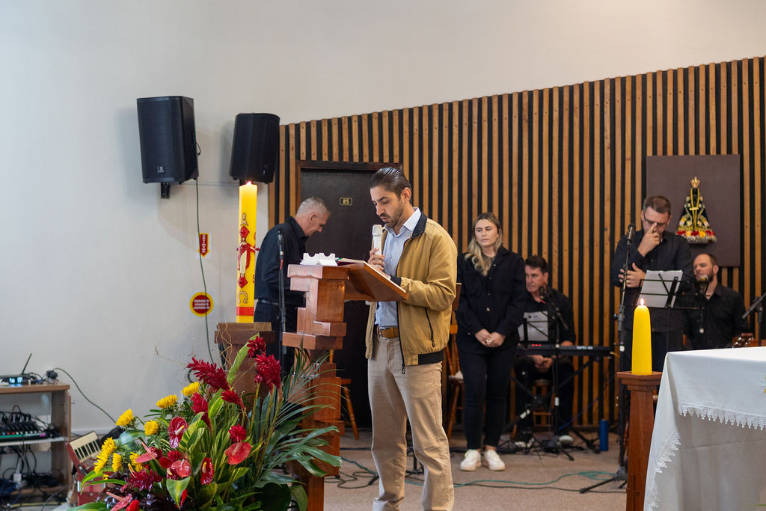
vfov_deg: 26.0
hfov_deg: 38.2
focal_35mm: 52
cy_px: 256
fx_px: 1107
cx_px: 383
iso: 1000
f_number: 1.8
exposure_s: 1/160
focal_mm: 35
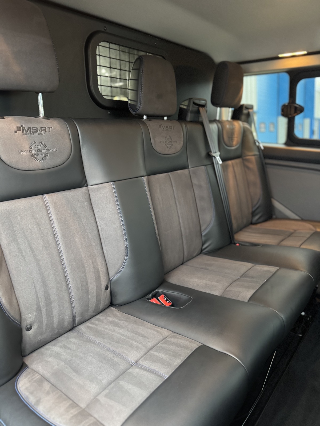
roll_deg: +3.7
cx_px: 160
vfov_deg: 71.6
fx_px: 296
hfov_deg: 56.8
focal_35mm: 24
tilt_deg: -11.6
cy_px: 213
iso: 800
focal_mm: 6.76
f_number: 1.78
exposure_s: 1/33
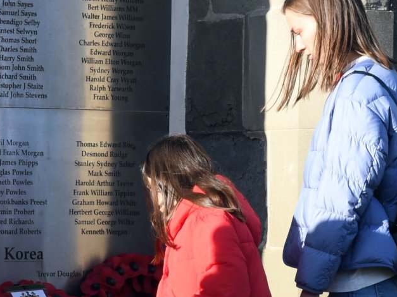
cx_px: -67
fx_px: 2591
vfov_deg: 6.6
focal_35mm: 226
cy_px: 127
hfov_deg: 8.7
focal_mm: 48
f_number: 11
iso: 1000
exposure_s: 1/500
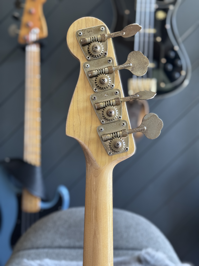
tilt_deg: -6.2
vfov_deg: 39.7
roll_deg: +0.1
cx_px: 100
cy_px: 133
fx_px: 368
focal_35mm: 48
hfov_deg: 30.3
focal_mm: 6.76
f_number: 1.78
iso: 200
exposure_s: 1/60
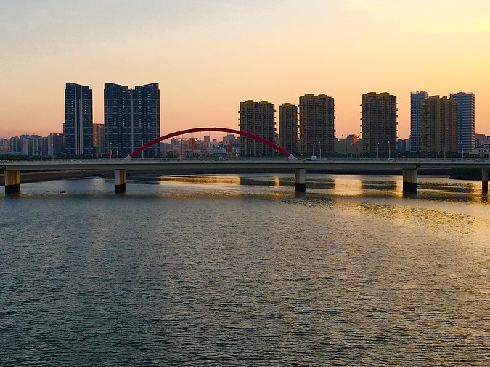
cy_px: 186
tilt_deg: -0.7
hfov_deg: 34.8
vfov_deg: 26.6
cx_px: 192
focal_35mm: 55
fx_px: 778
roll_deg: -1.5
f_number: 2.2
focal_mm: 4.15
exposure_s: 1/214
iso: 32
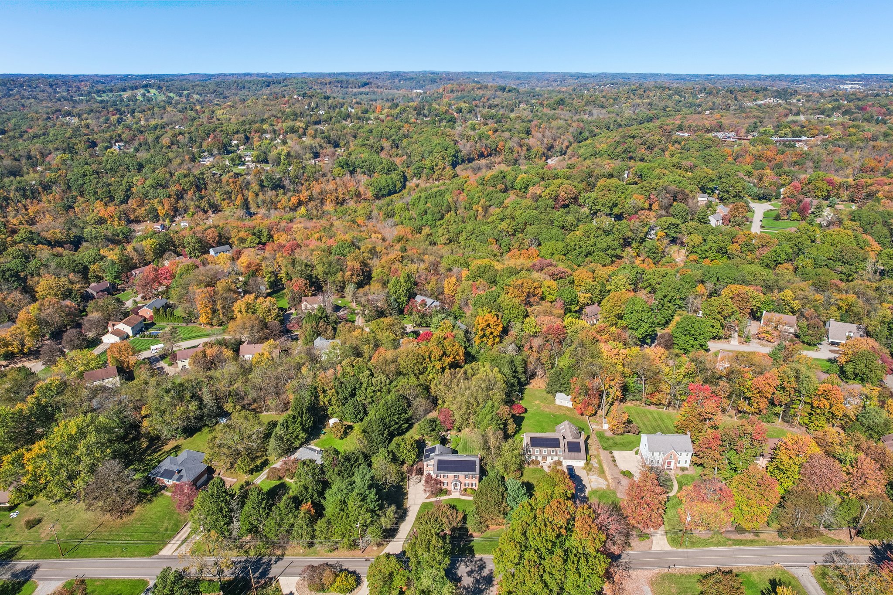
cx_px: 446
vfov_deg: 57.2
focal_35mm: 22
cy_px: 298
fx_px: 546
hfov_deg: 78.6
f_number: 2.8
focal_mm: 8.4
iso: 110
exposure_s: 1/1500
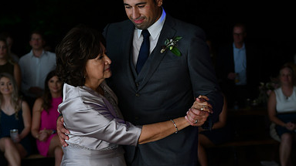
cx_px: 149
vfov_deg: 12.0
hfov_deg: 21.4
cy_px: 154
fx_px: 784
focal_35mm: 100
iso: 320
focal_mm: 42
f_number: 2.8
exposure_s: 1/60
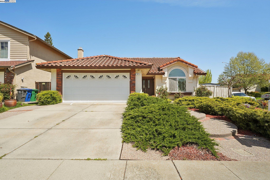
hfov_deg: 84.3
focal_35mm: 20
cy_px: 90
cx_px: 135
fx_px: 149
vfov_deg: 62.2
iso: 640
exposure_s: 1/1250
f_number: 8
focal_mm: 19.9
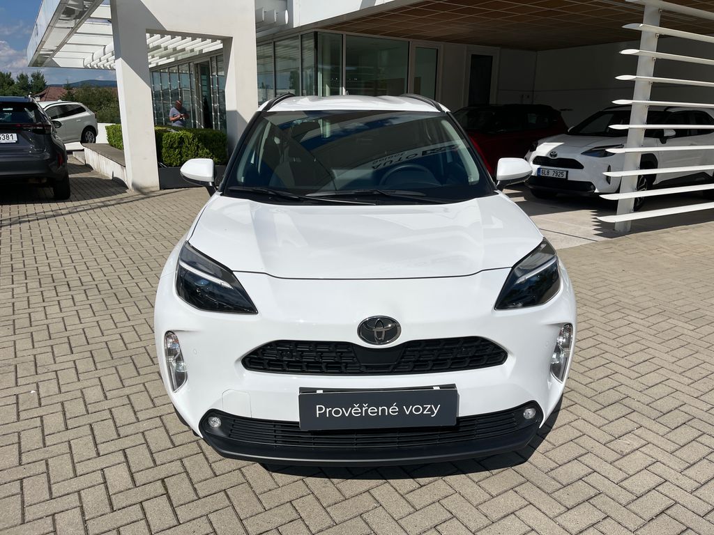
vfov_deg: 53.1
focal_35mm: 26
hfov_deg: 67.3
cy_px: 268
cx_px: 357
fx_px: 536
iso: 50
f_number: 1.6
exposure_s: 1/11905
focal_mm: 5.1
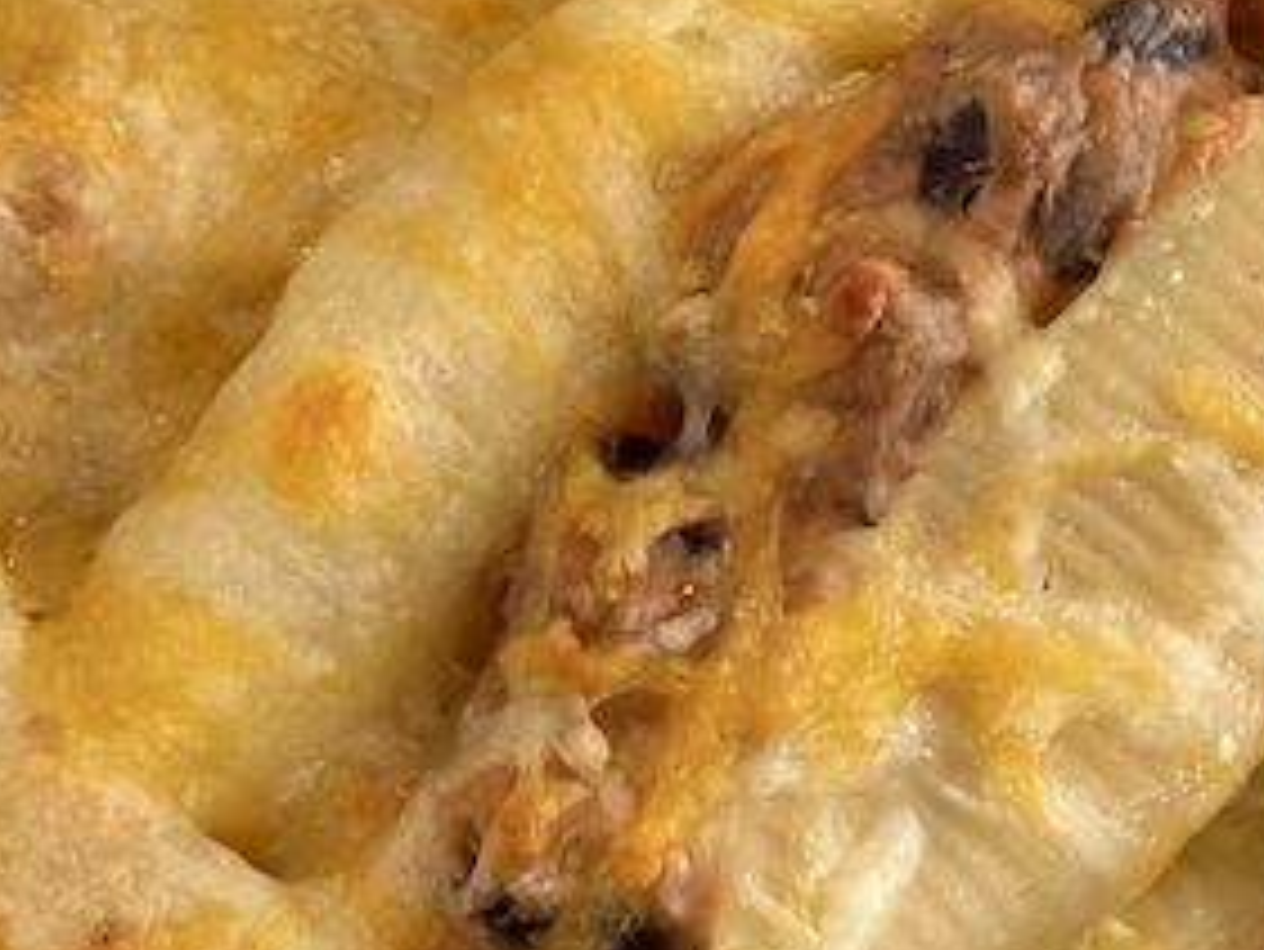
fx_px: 4676
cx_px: 1035
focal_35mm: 128
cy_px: 489
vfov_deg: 11.6
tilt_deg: -80.1
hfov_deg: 15.3
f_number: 1.78
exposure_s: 1/120
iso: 160
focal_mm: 6.76
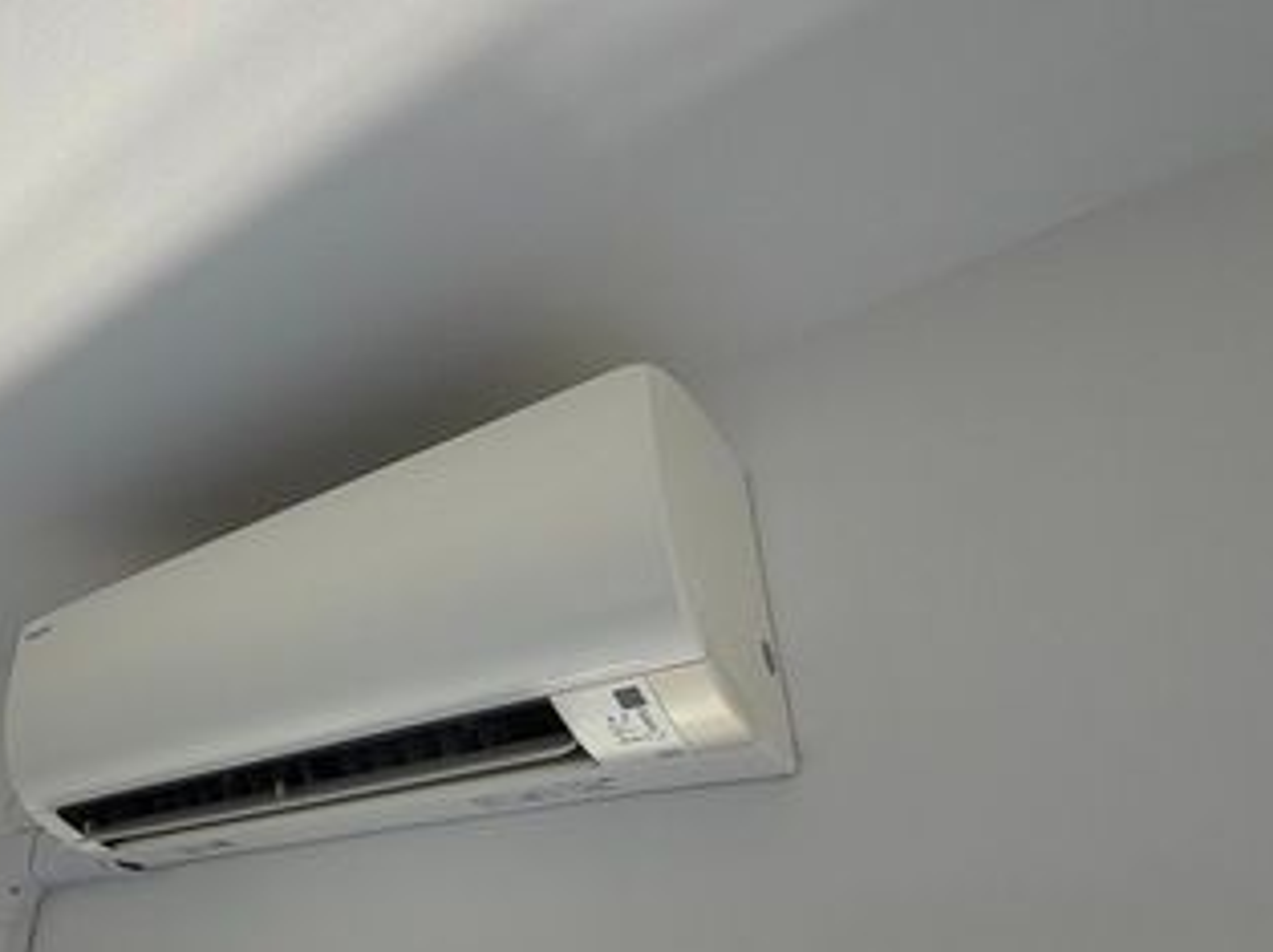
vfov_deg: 53.5
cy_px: 652
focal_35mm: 25
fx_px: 919
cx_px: 381
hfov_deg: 66.7
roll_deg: -0.8
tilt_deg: +23.8
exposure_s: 1/121
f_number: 2.2
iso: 64
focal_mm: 2.22
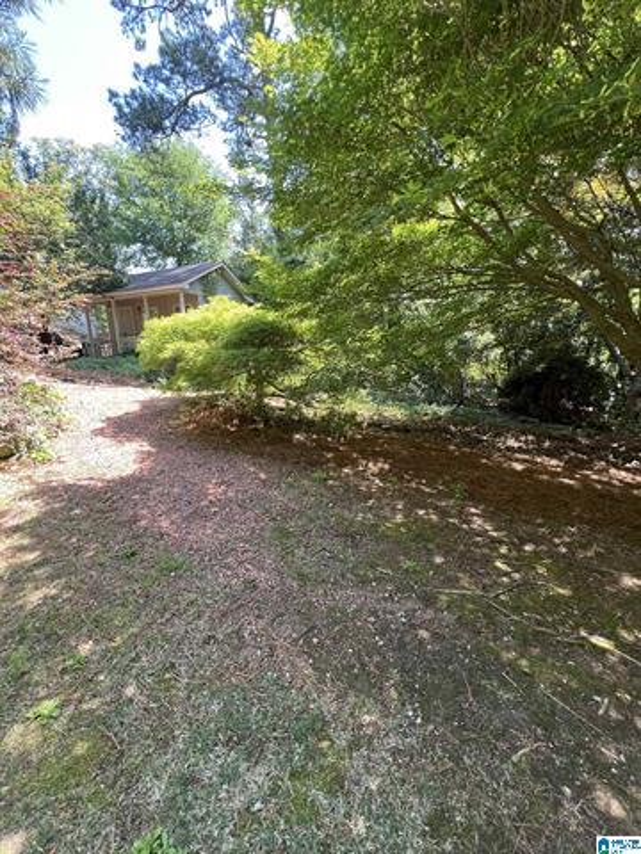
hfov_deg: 89.9
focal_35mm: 13
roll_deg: +1.2
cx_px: 320
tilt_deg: -11.1
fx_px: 321
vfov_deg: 106.2
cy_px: 427
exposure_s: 1/99
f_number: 1.8
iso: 80
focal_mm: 1.57
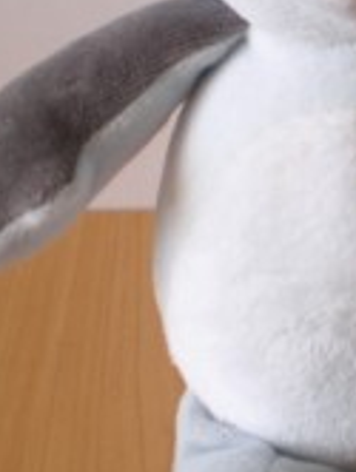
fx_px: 1628
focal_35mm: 119
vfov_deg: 16.5
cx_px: 404
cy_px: 134
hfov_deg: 12.3
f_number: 3.1
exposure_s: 1/60
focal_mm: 6.3
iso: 64
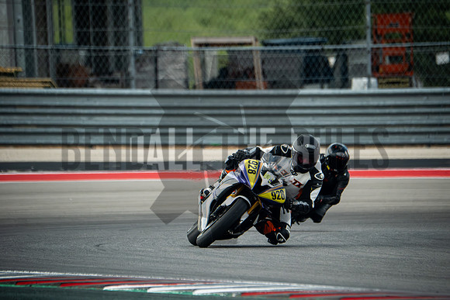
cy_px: 150
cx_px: 225
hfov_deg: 3.4
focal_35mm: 600
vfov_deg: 2.3
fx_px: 7501
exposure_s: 1/1600
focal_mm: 400
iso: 2500
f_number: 5.6
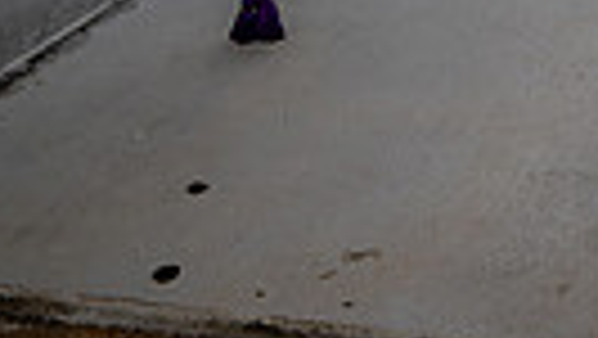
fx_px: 1460
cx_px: 652
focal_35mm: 92
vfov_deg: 10.9
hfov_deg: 22.0
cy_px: -509
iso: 100
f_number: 5.6
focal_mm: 26
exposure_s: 1/250
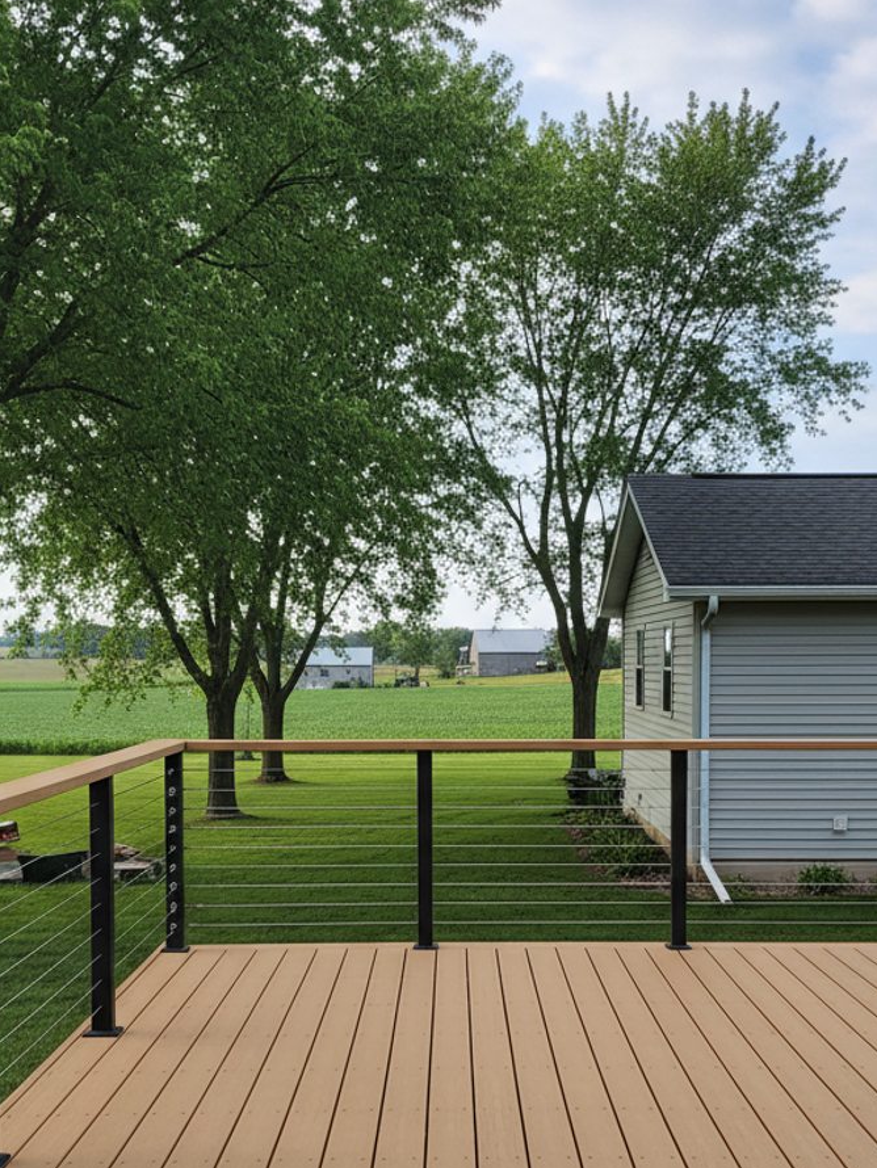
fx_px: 1047
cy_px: 724
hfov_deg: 45.3
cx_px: 505
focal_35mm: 31
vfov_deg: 57.7
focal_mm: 6.4
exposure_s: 1/1653
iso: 1161
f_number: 1.8
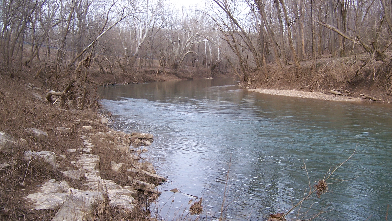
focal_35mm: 36
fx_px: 374
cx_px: 196
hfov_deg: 55.3
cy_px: 117
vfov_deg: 32.8
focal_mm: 5.5
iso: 80
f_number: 3.4
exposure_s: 1/250
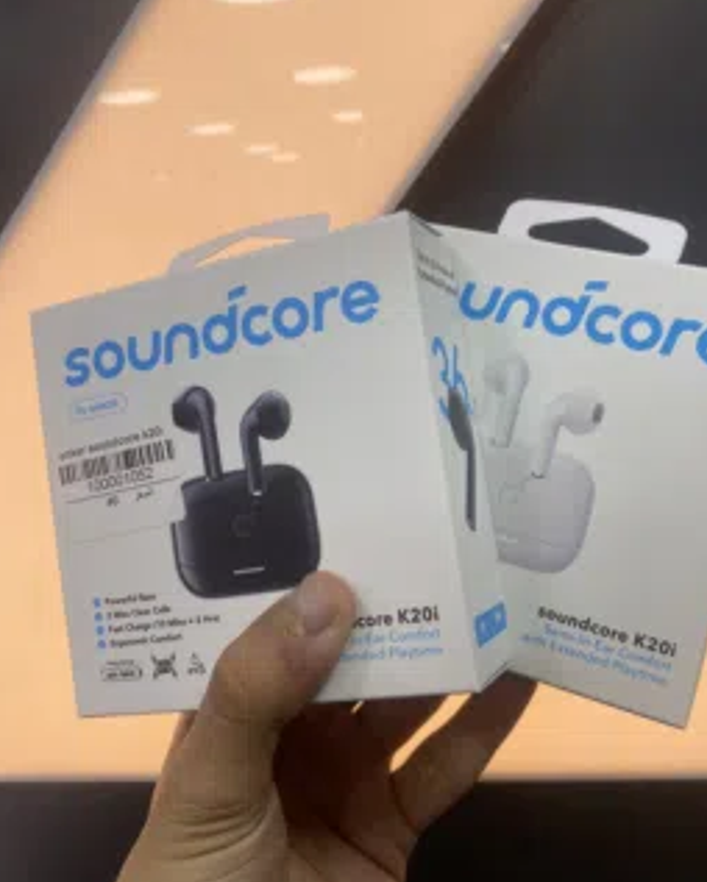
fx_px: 836
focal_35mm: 32
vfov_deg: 55.6
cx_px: 401
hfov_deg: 45.7
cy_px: 437
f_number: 1.8
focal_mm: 4.25
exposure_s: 1/495
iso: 32
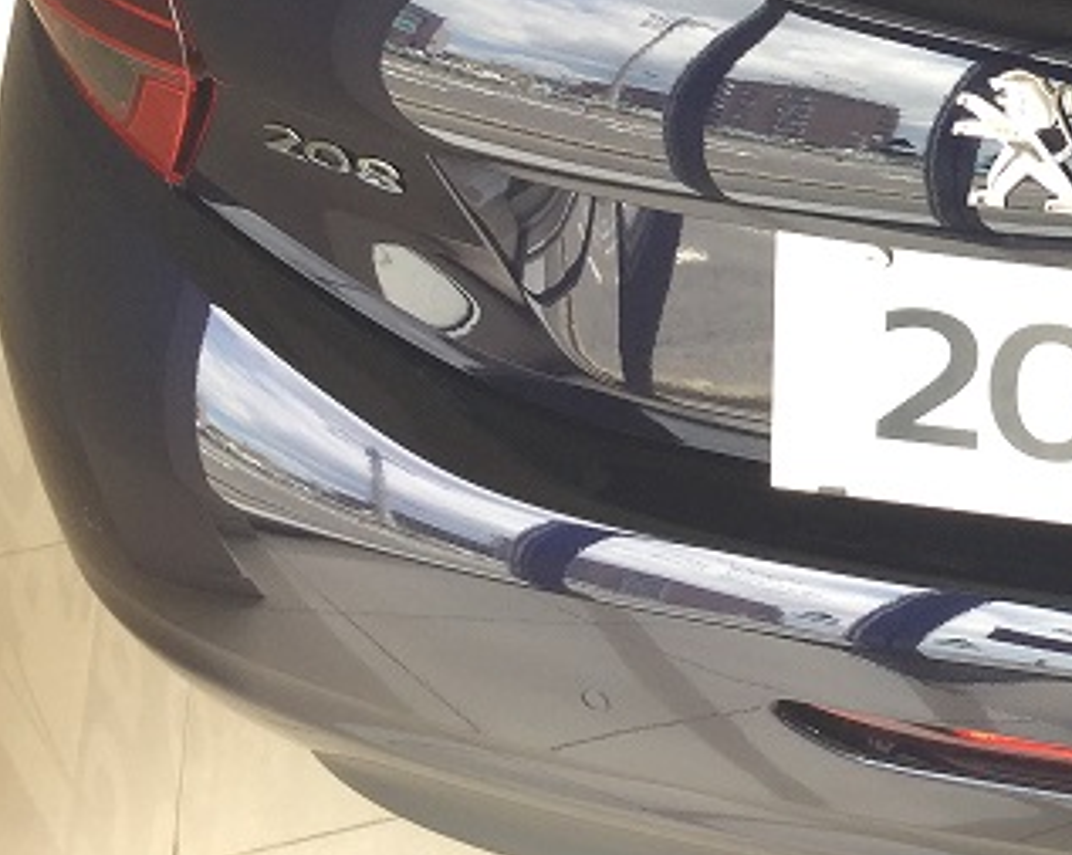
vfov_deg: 19.2
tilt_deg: -37.8
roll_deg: +1.2
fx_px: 2472
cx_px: 1305
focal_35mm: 78
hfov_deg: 22.4
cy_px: 27
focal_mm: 3.3
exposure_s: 1/60
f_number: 2.4
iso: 25
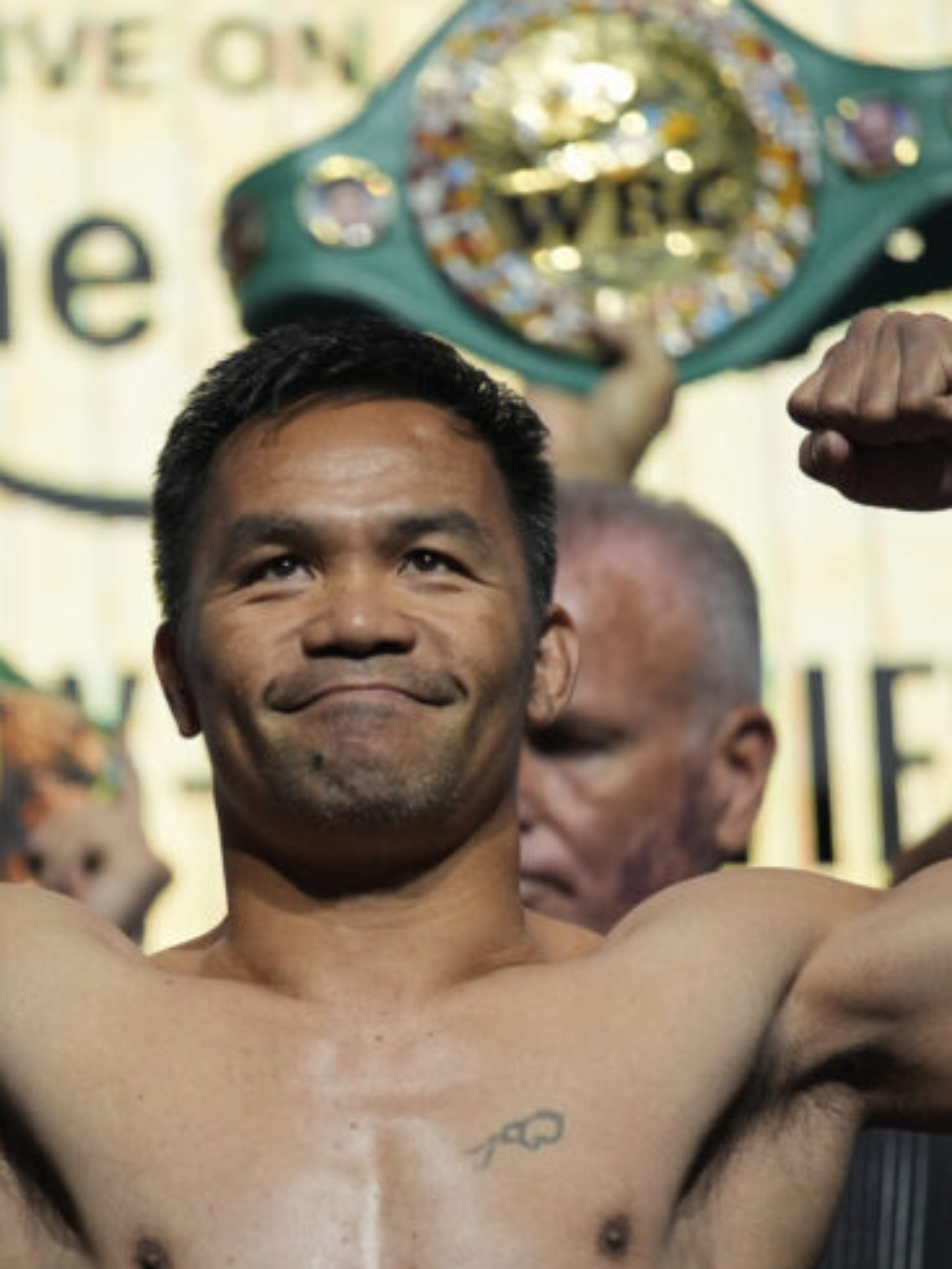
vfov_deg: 6.6
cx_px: 350
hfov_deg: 4.9
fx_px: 11069
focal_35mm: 302
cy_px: 638
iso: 3200
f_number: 2.8
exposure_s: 1/1000
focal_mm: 200
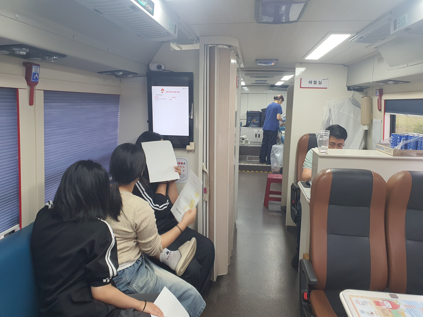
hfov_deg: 67.3
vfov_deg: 53.1
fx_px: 318
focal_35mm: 26
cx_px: 212
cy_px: 158
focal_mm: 4.3
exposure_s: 1/120
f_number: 2.4
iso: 160
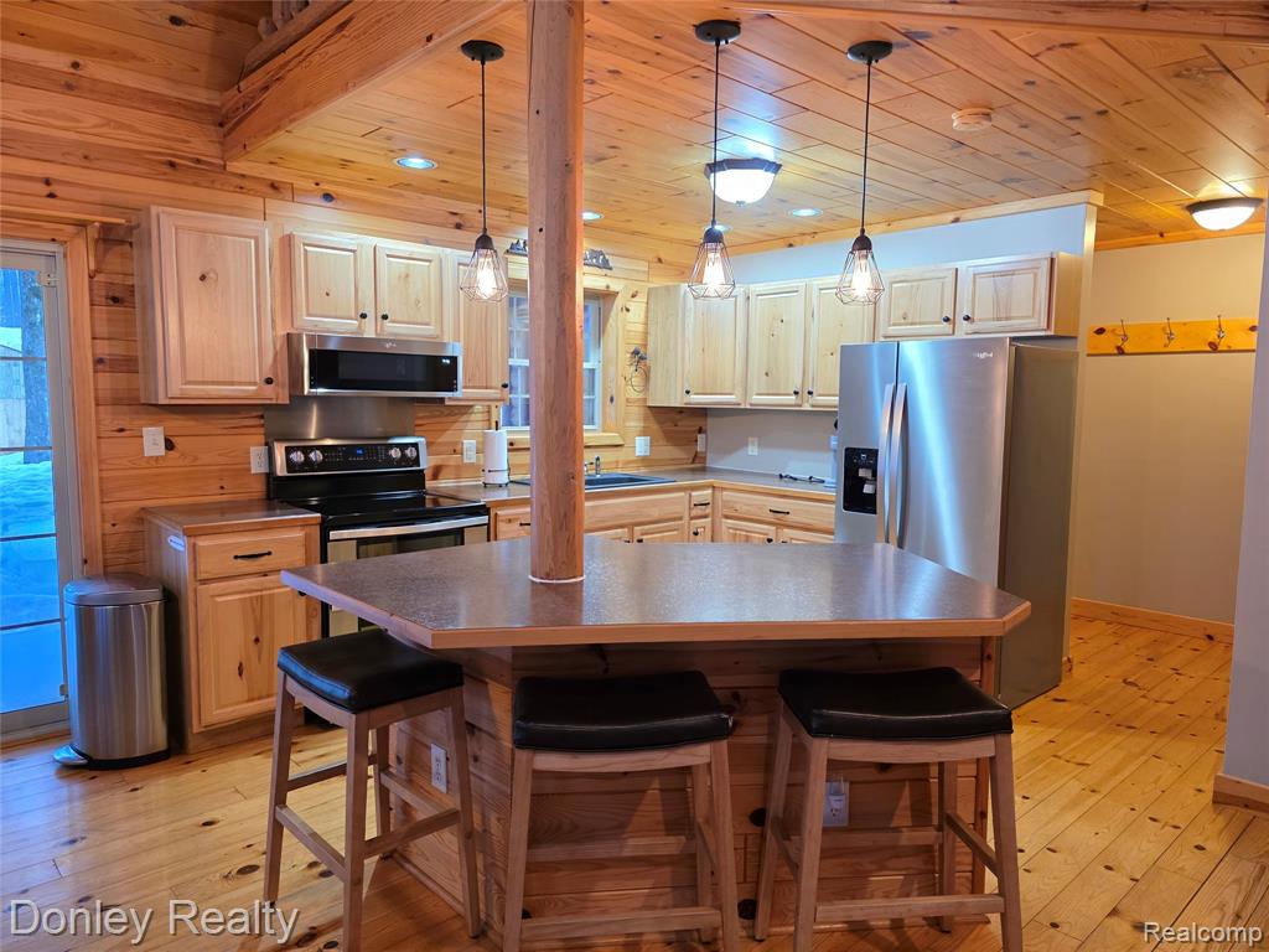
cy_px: 476
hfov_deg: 73.9
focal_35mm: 23
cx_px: 634
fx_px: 843
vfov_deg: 58.9
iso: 640
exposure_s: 1/120
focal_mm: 6.3
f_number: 1.7
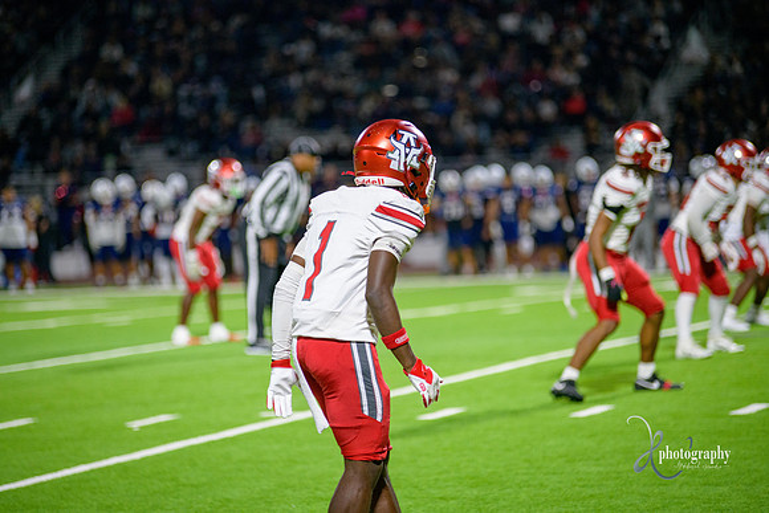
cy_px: 256
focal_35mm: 165
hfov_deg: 12.4
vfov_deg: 8.3
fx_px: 3525
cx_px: 384
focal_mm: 165
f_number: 2.8
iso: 2000
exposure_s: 1/320
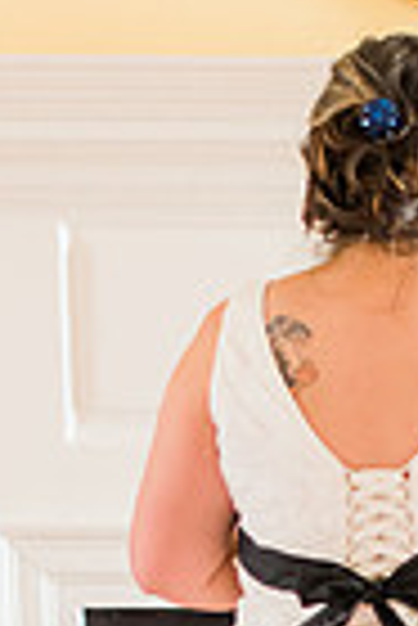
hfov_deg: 8.0
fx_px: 2953
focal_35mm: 170
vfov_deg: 11.6
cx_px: 472
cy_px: 896
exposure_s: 1/100
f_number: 1.8
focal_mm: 35
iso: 800
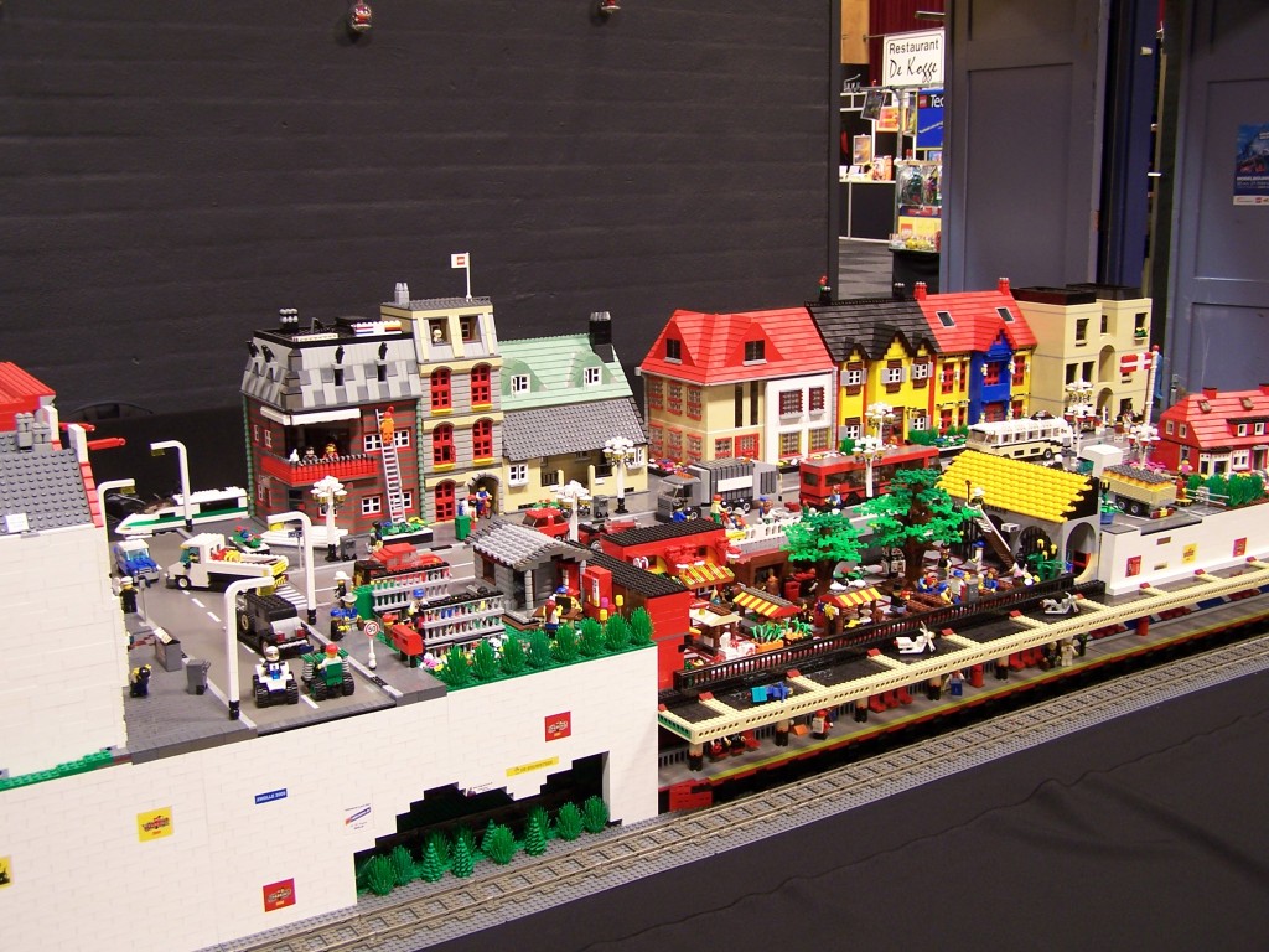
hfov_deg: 49.0
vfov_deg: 37.7
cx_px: 634
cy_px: 476
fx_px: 1393
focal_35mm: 38
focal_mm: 6.3
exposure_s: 1/2
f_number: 2.8
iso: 80
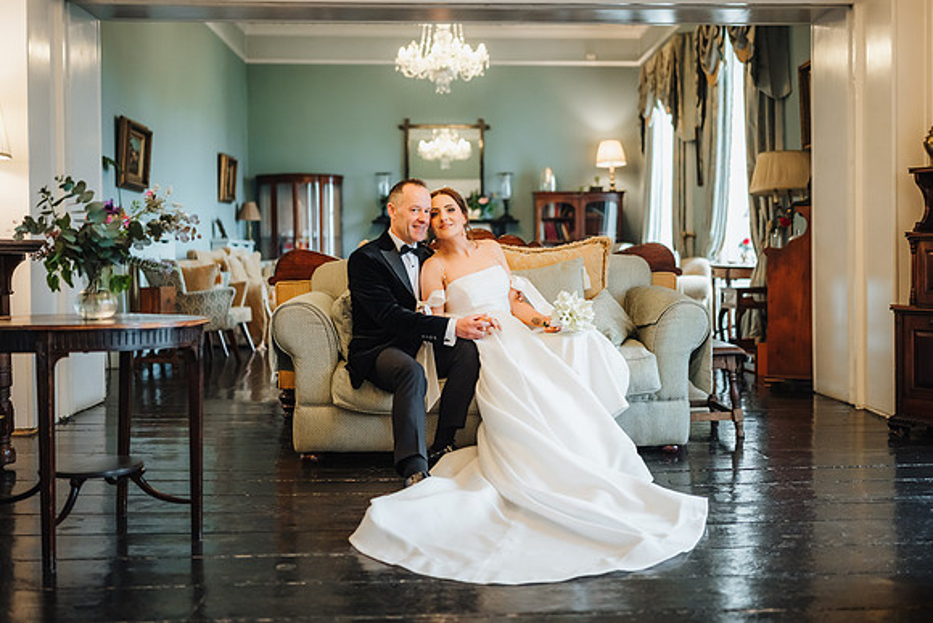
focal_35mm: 40
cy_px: 269
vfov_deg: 33.4
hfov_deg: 48.3
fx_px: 1038
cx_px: 512
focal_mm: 35
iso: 800
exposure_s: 1/320
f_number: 1.4
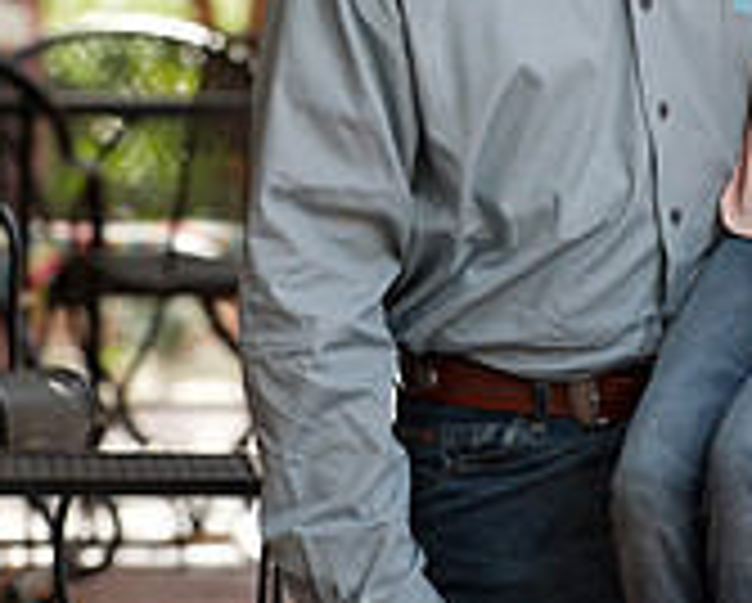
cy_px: 135
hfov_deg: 4.5
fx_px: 9559
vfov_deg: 3.6
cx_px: 615
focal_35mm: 429
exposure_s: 1/200
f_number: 4.5
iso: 250
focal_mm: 170
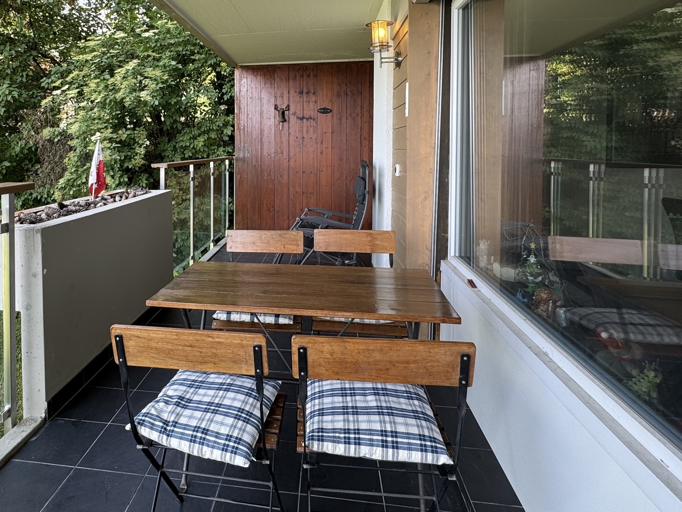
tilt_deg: -1.7
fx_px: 473
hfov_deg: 69.8
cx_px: 236
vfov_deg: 55.3
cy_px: 160
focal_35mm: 24
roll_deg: +0.1
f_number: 2.2
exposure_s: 1/99
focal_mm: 2.22
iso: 40
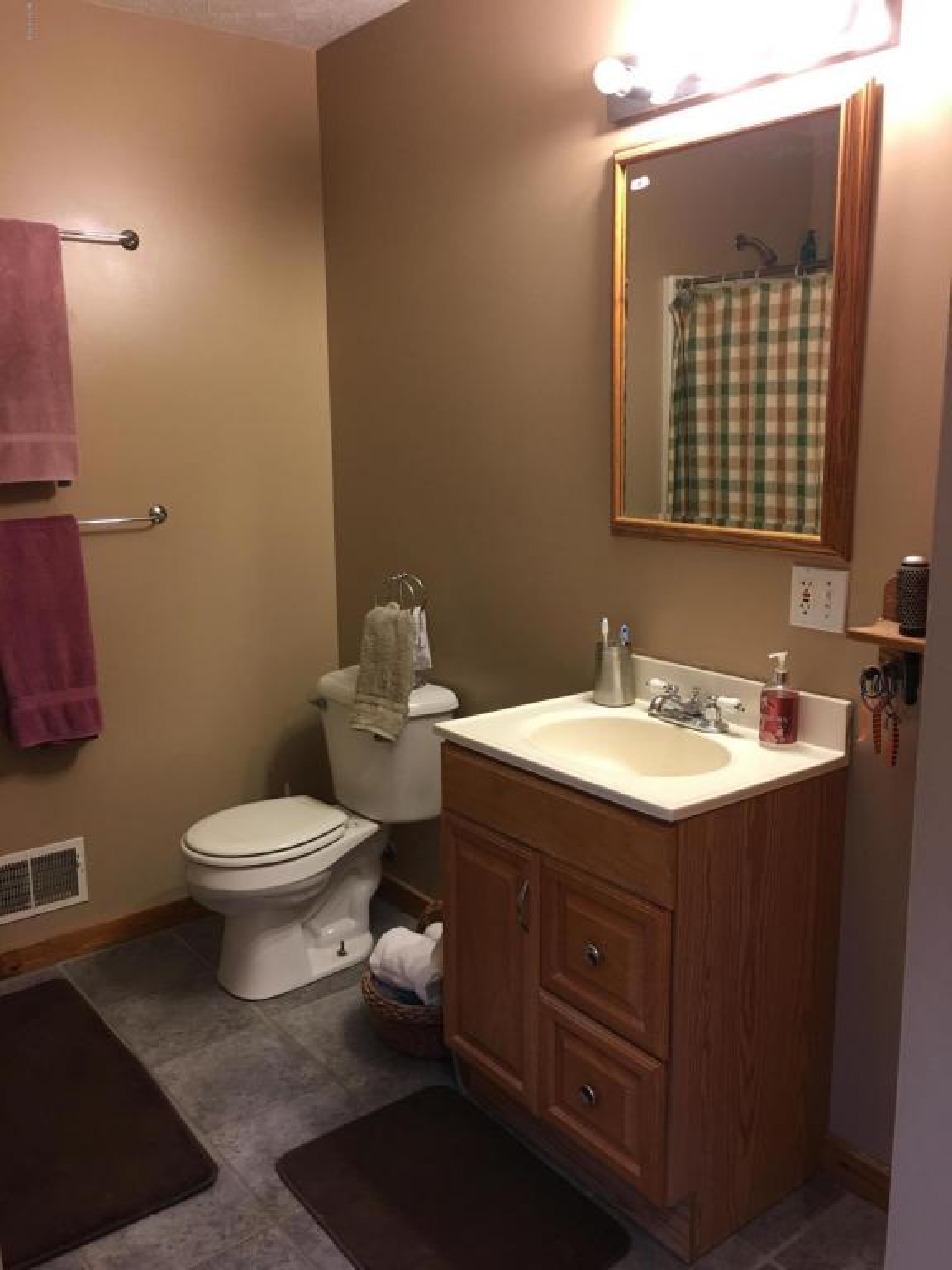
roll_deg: +0.6
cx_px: 476
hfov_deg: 48.2
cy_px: 635
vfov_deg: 61.7
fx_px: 1063
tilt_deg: -10.7
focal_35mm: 29
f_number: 2.2
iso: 50
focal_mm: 4.15
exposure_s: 1/15
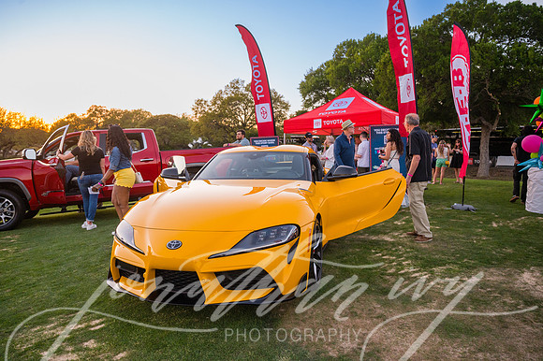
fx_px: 362
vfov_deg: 53.1
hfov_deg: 73.8
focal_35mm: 24
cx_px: 272
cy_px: 180
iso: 1250
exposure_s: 1/500
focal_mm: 24
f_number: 4
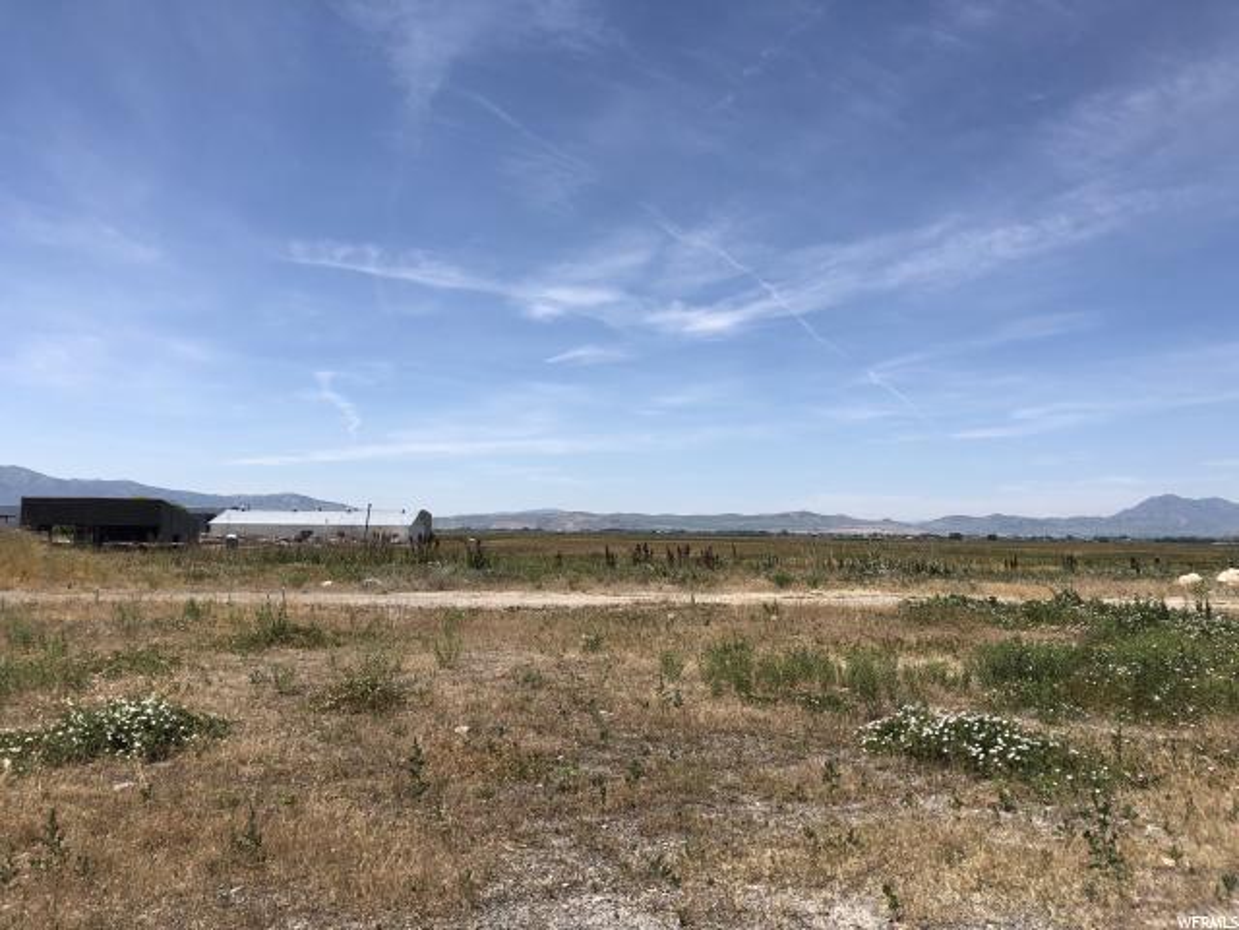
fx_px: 1002
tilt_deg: +4.3
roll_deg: +0.4
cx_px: 620
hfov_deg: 63.4
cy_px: 465
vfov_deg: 49.7
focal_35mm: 28
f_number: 1.8
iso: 25
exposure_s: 1/3003
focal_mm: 4
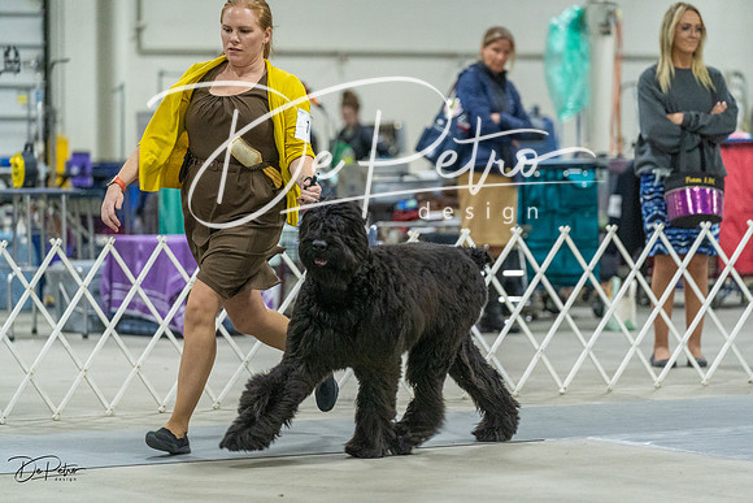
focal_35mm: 165
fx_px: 3452
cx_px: 376
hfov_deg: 12.4
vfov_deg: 8.3
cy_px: 252
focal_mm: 165
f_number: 3.2
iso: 6400
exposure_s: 1/320
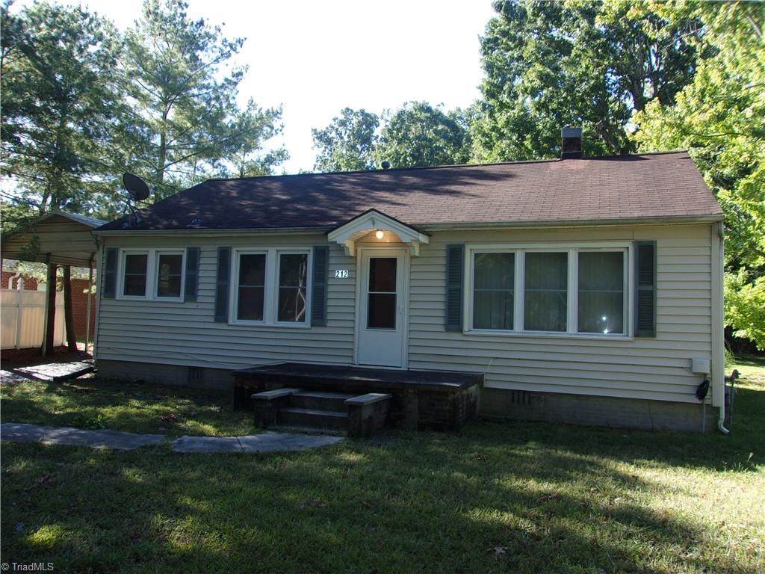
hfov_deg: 65.3
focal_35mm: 27
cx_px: 382
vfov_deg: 51.4
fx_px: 597
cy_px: 287
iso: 80
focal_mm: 4.9
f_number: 3
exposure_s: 1/200
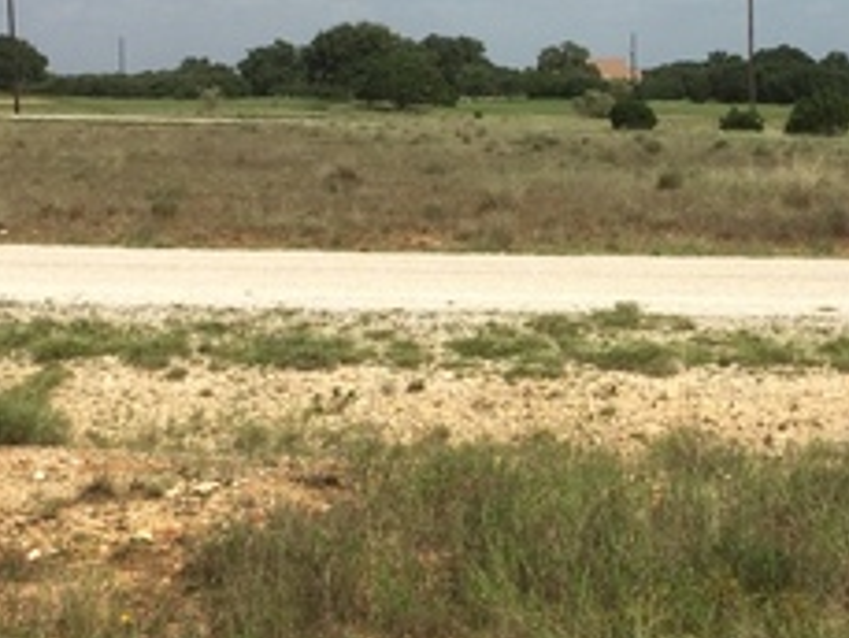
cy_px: 256
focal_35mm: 81
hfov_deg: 23.9
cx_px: 619
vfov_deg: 18.2
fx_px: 1988
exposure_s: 1/4115
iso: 32
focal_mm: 4.15
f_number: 2.2
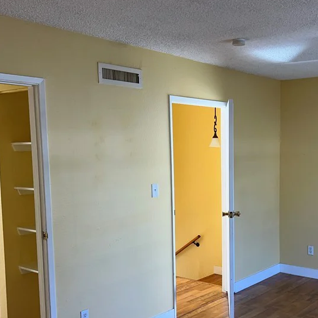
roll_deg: +0.7
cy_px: 191
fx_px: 457
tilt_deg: -5.2
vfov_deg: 38.2
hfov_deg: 37.9
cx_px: 213
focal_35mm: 44
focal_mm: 5.7
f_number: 1.5
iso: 40
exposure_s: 1/33
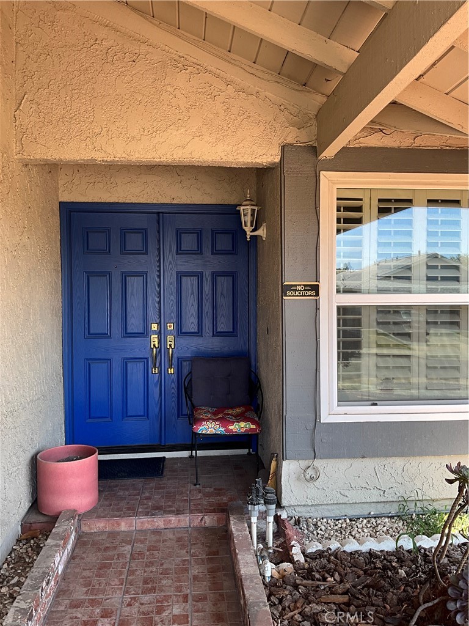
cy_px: 313
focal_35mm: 29
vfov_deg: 61.7
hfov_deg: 48.2
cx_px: 234
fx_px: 524
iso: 25
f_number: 1.8
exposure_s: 1/122
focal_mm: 3
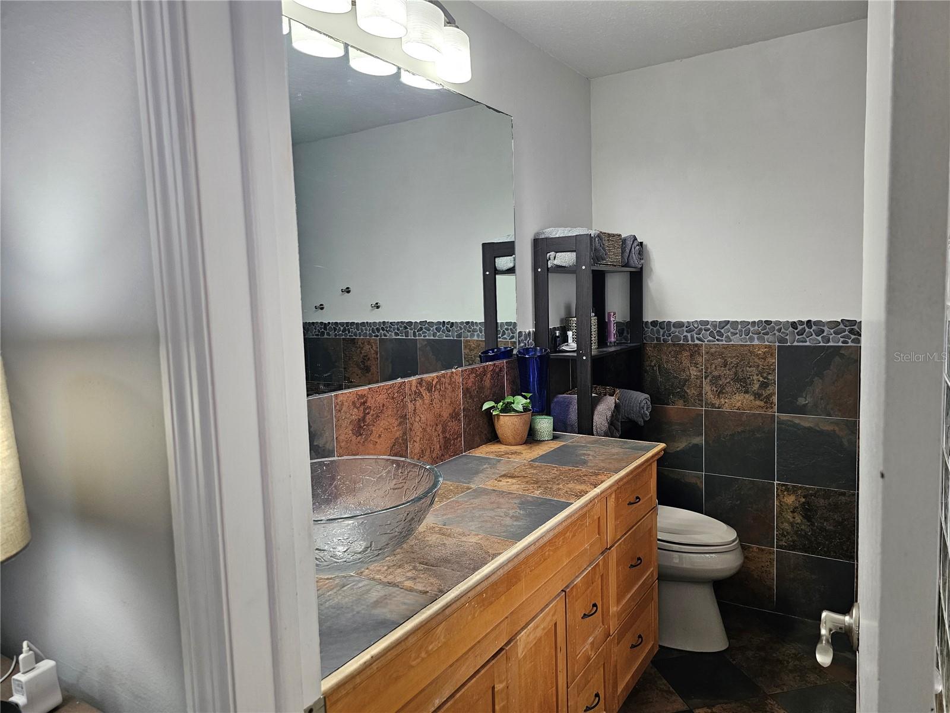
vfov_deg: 58.9
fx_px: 631
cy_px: 356
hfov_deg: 73.9
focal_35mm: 23
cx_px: 475
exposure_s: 1/120
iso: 200
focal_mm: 6.3
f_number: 1.7
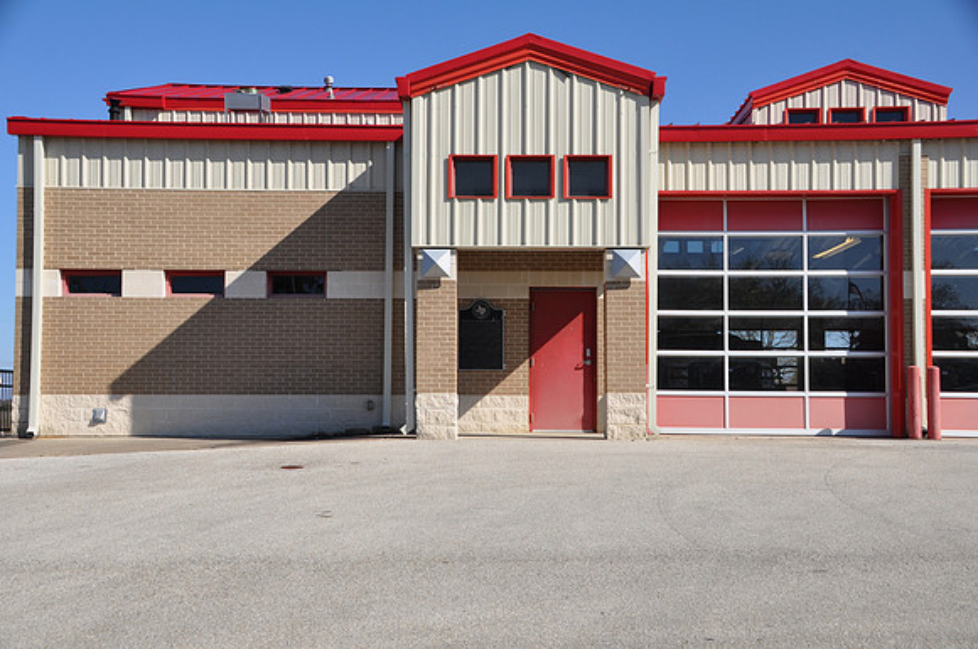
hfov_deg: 46.5
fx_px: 1139
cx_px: 489
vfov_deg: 31.8
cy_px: 324
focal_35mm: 42
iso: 200
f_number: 9
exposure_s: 1/320
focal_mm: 28
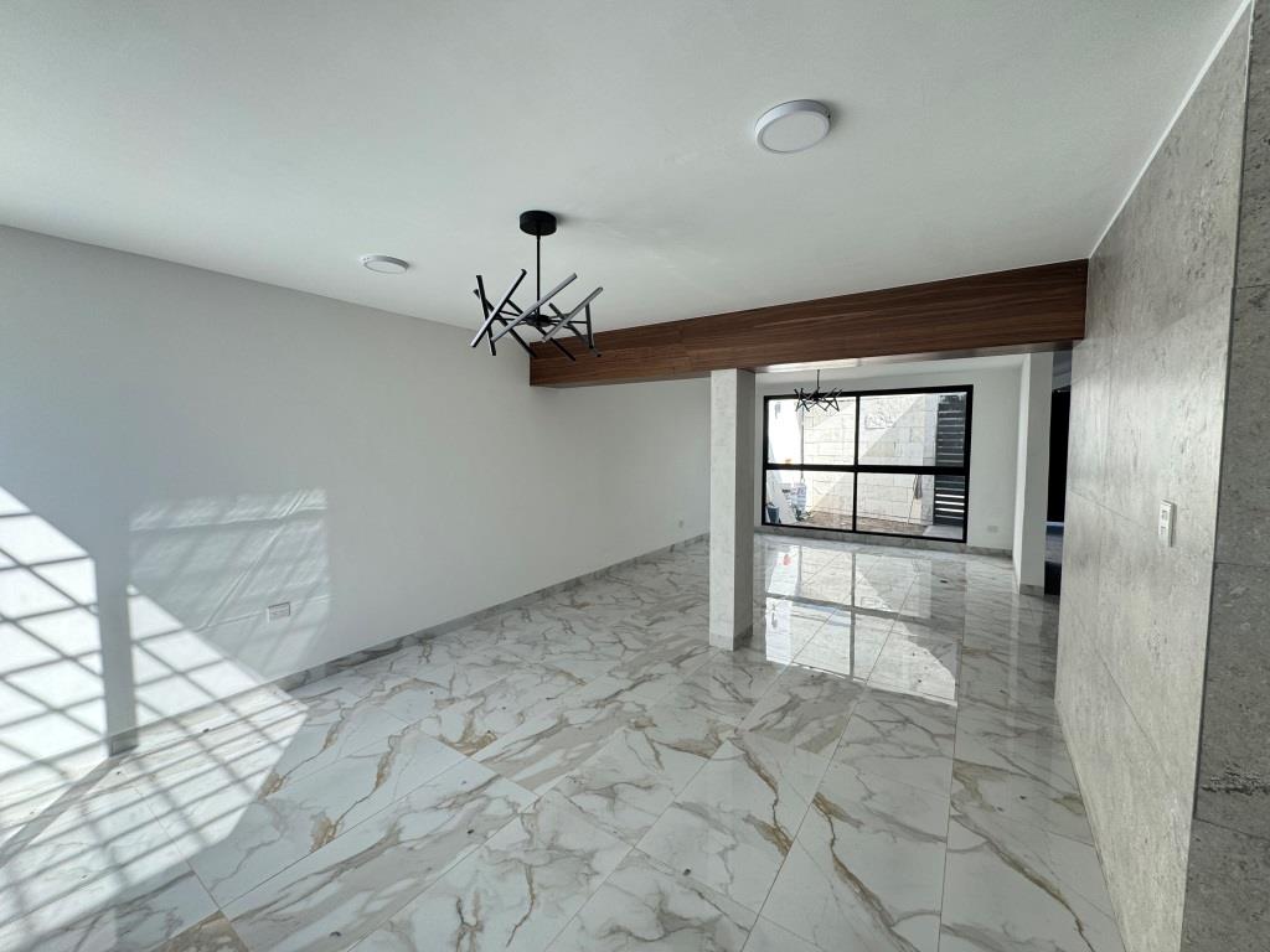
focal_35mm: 14
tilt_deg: -3.4
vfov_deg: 85.7
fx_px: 514
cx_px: 635
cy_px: 476
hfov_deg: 102.1
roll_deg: +0.3
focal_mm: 2.22
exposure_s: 1/244
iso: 40
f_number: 2.2
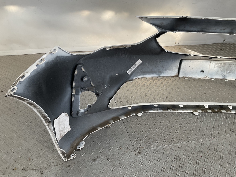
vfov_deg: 48.2
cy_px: 88
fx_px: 198
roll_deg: -6.1
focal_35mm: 29
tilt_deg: -33.9
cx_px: 118
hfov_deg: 61.7
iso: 16
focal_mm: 3
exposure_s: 1/370
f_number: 1.8
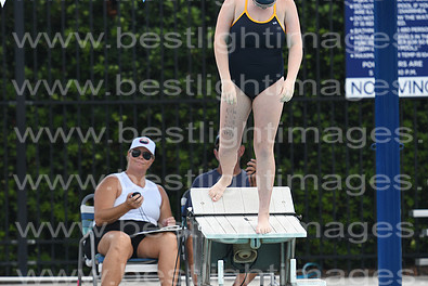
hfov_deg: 5.2
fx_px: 4711
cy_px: 159
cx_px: 261
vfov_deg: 3.5
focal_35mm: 396
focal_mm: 180
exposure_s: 1/800
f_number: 4
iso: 250
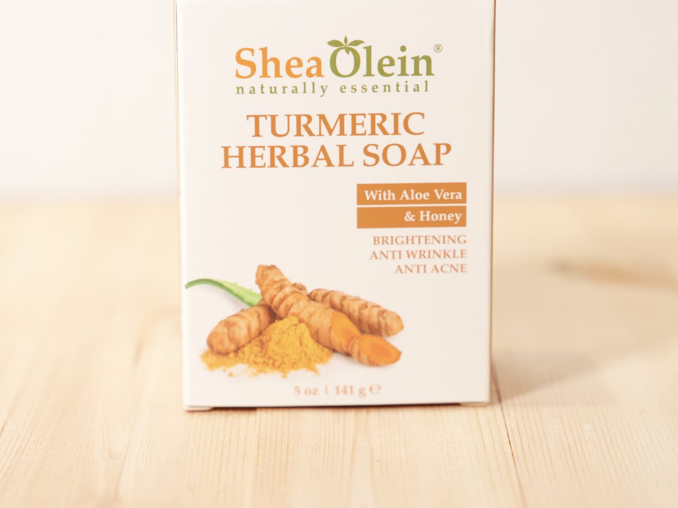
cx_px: 336
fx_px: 2174
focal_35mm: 111
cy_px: 187
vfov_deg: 13.3
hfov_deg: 17.7
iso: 2500
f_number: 3.5
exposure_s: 1/250
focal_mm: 66
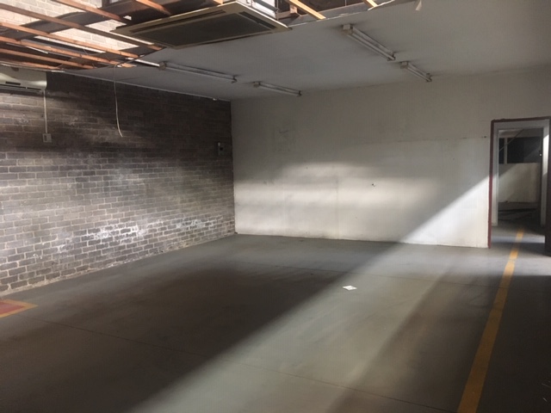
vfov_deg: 48.2
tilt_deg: -6.4
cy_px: 206
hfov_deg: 61.7
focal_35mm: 29
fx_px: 462
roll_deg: +2.5
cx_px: 276
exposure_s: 1/17
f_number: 2.2
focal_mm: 4.15
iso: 400
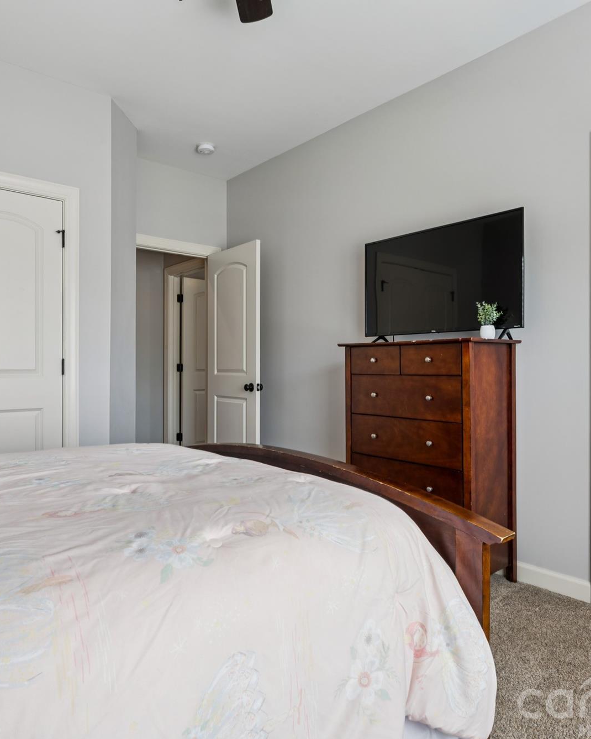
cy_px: 368
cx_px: 284
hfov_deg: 59.0
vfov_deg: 70.6
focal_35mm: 24
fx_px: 522
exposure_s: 1/4
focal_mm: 16.6
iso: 100
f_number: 13
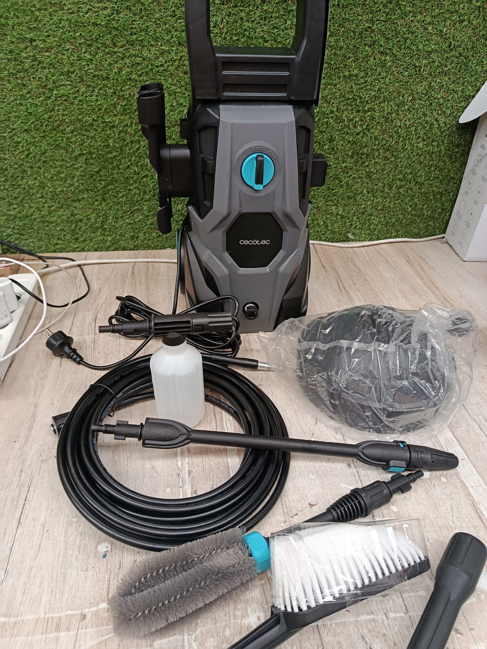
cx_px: 244
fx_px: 450
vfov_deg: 71.6
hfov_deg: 56.8
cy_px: 324
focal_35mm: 24
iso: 287
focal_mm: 5.24
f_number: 1.7
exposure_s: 1/100
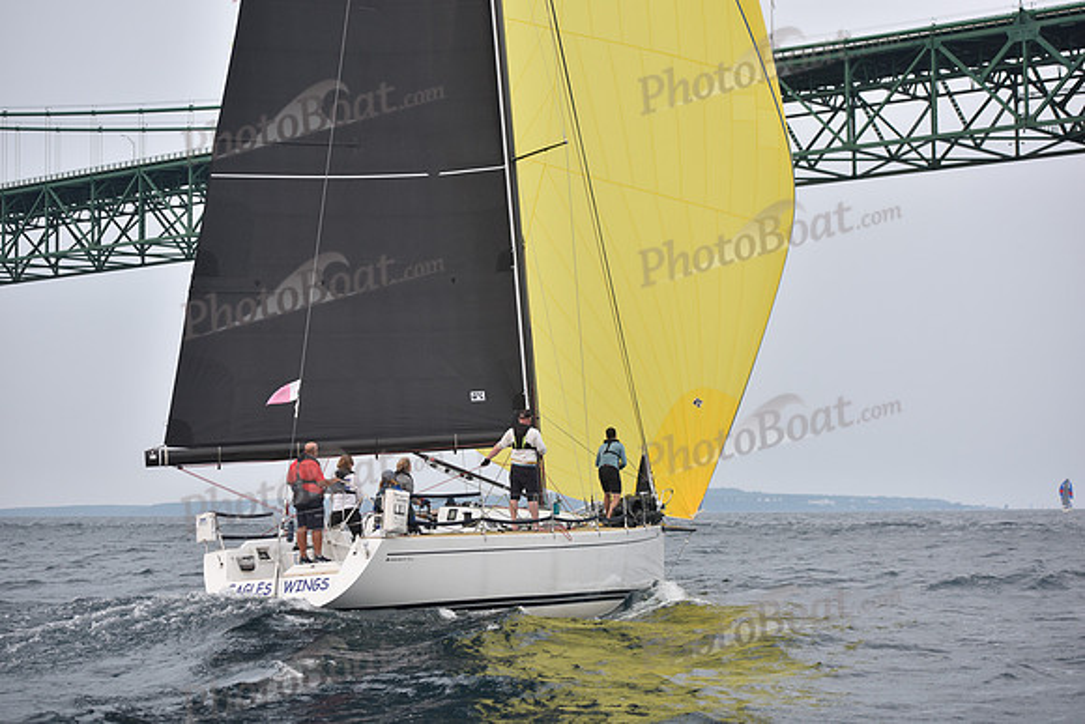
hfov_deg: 28.8
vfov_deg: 19.5
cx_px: 542
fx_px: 2110
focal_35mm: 70
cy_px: 362
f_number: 3.5
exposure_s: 1/640
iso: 250
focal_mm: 70
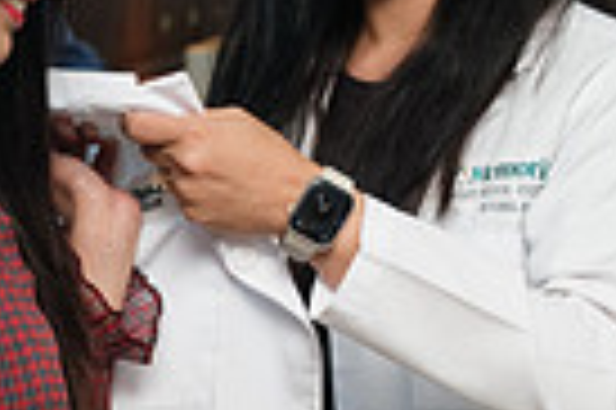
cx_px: -355
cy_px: 354
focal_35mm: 140
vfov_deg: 9.7
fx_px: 2393
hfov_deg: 13.6
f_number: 2.8
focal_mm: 22
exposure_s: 1/125
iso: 640
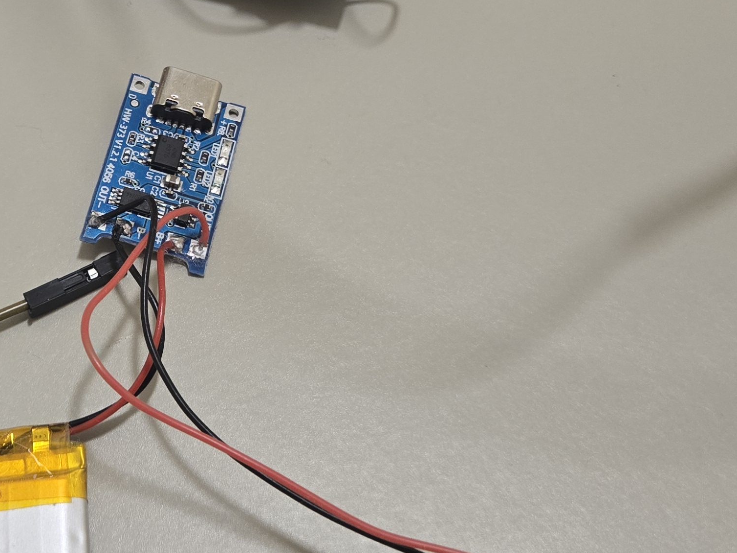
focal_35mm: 61
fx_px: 1299
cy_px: 141
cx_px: 190
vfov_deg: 23.8
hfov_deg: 31.2
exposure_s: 1/50
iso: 160
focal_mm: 5.4
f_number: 1.8
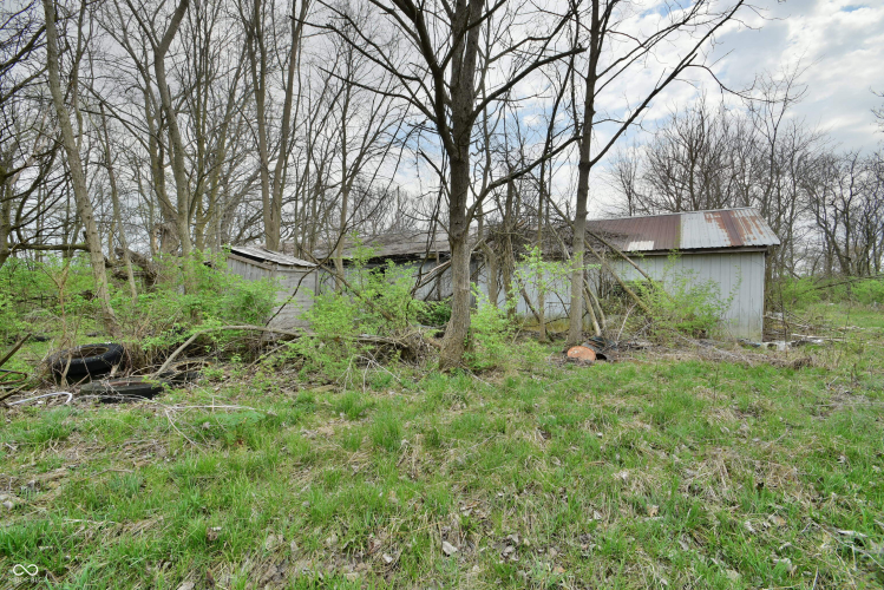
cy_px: 295
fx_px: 368
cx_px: 442
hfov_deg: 100.4
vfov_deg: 77.4
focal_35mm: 15
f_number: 10
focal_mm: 10
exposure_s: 1/100
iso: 100
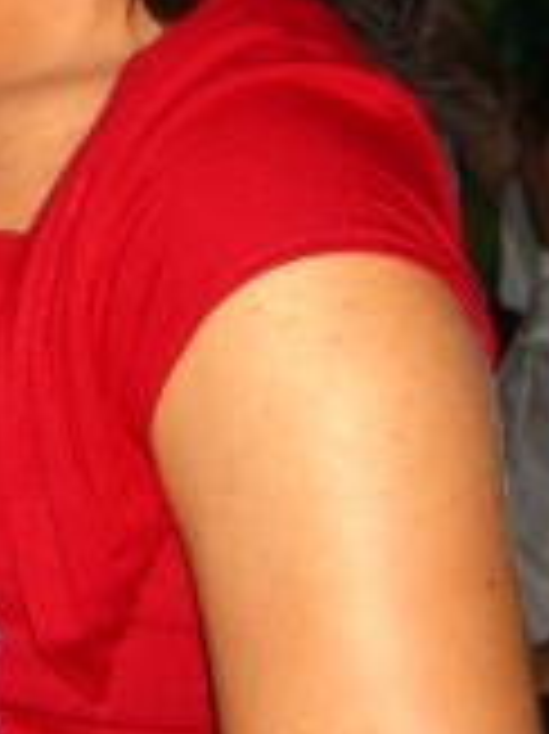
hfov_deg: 9.8
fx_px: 2964
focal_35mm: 140
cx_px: -540
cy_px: -113
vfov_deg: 13.8
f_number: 2.8
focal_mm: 7.9
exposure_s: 1/60
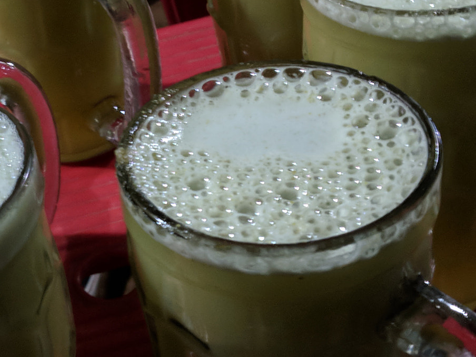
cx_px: 114
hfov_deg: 40.0
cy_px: 113
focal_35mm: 46
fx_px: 633
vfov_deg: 31.2
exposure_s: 1/12.5
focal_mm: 3.81
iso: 1500
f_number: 2.2
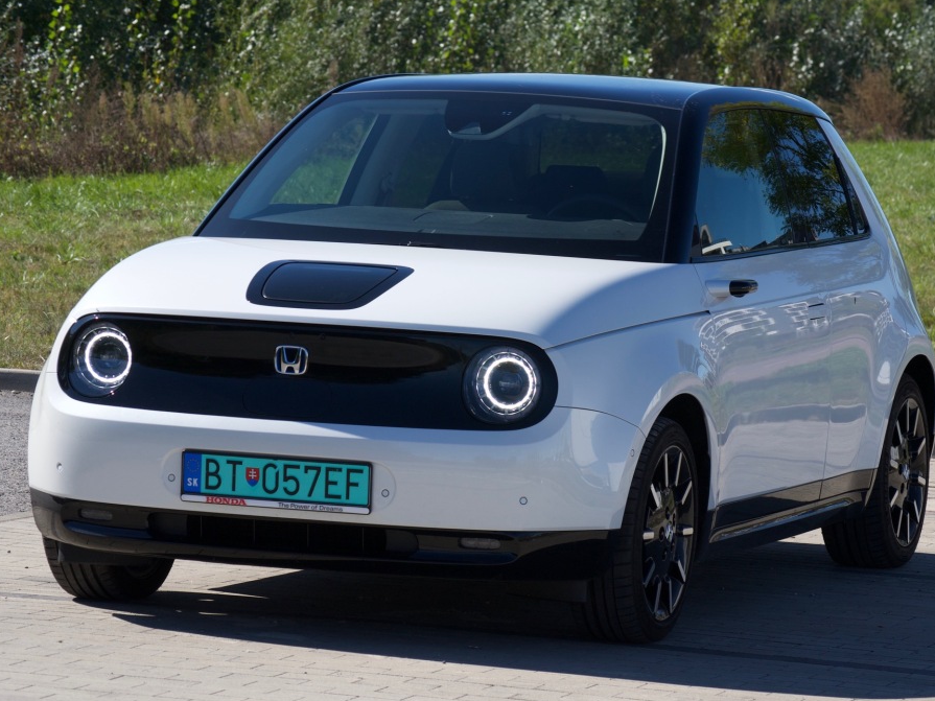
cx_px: 516
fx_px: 3393
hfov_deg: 15.7
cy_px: 360
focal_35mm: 126
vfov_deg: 11.8
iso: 100
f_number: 8
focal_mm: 65
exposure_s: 1/250
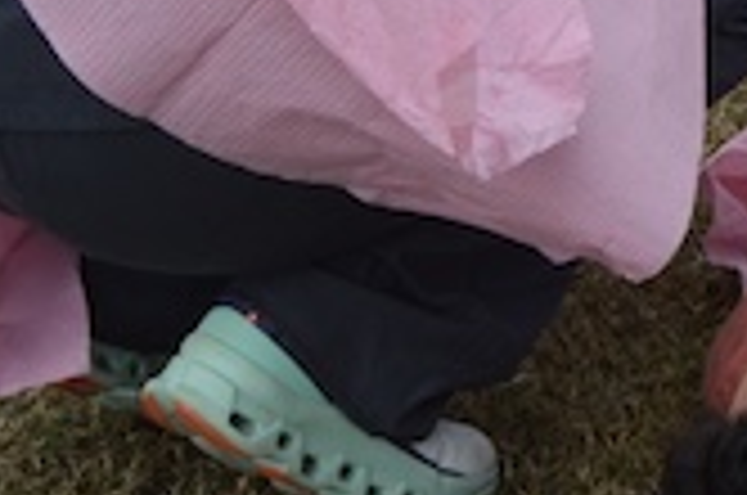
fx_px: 3293
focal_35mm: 159
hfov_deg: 12.0
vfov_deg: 8.4
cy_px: -243
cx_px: 1282
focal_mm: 22
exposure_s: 1/200
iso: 100
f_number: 7.1
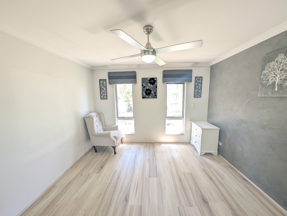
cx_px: 144
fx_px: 99
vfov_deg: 94.5
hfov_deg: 110.5
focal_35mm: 12
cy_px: 108
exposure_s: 1/90
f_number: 1.7
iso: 123
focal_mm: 2.02
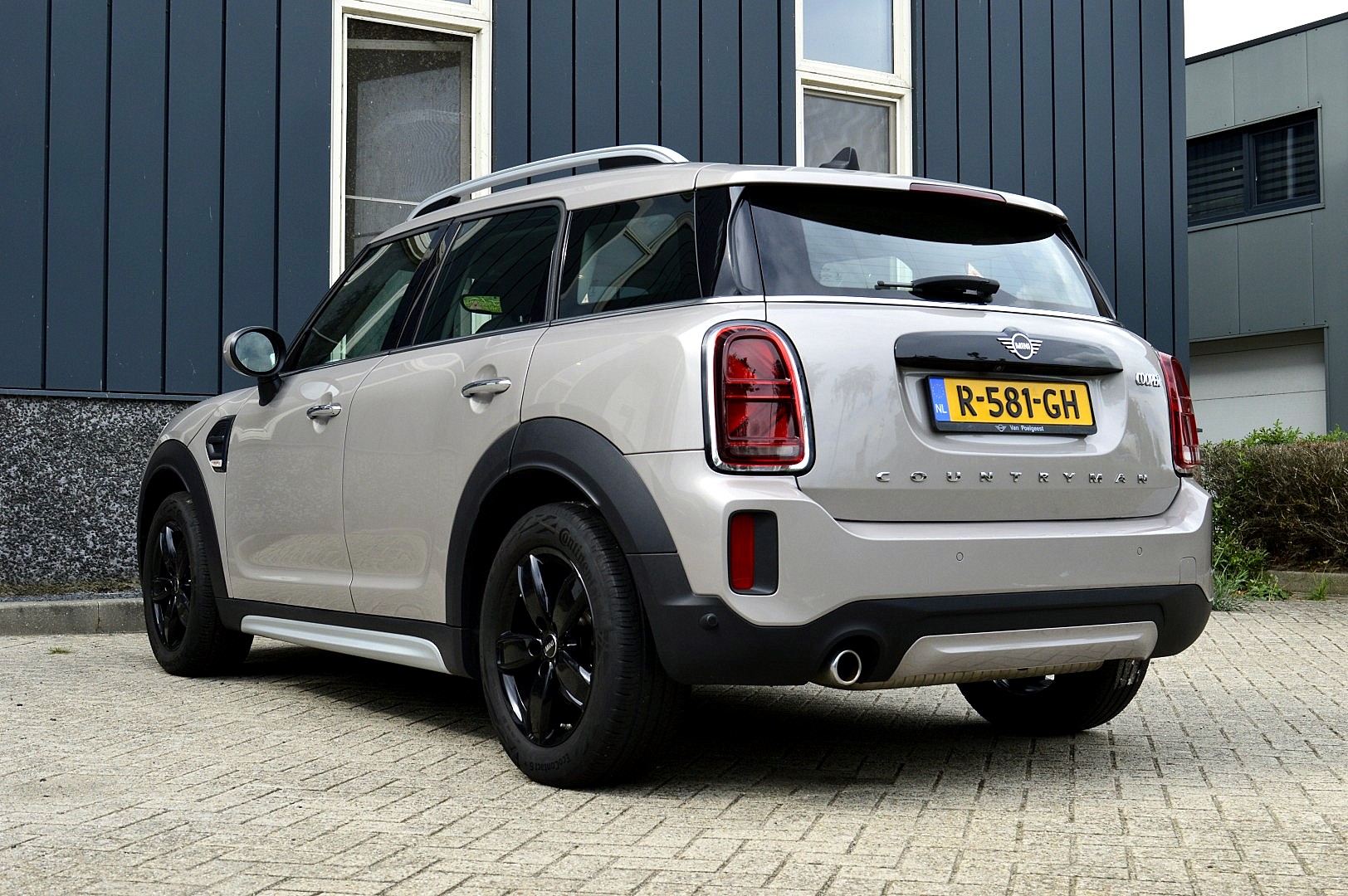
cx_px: 674
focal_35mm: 46
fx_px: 1740
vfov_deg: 28.9
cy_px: 448
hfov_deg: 42.4
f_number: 10
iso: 400
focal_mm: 31
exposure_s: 1/250
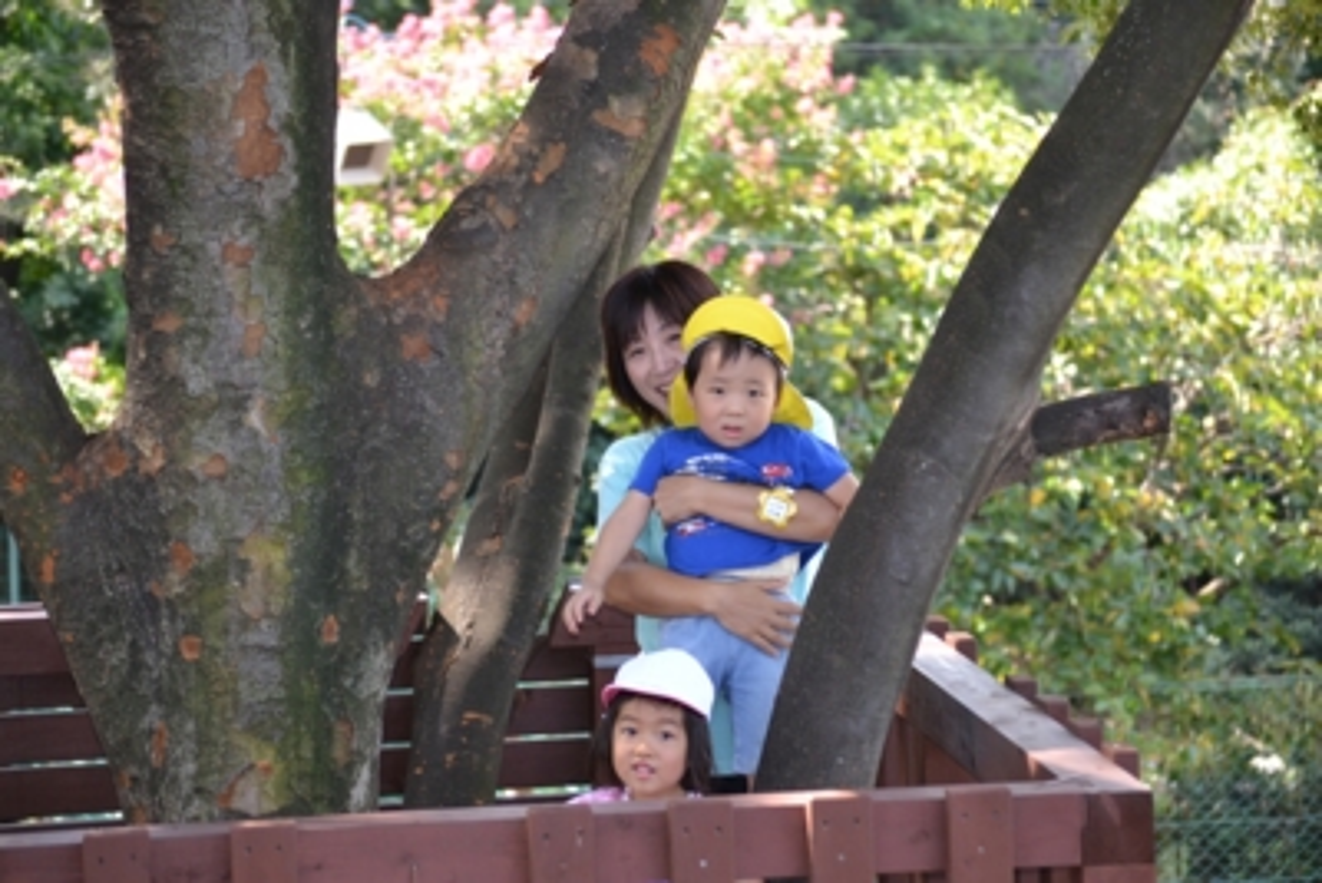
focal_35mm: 138
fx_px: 5069
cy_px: 442
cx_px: 661
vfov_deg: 9.9
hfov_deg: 14.9
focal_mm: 92
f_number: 4.5
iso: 280
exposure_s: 1/125
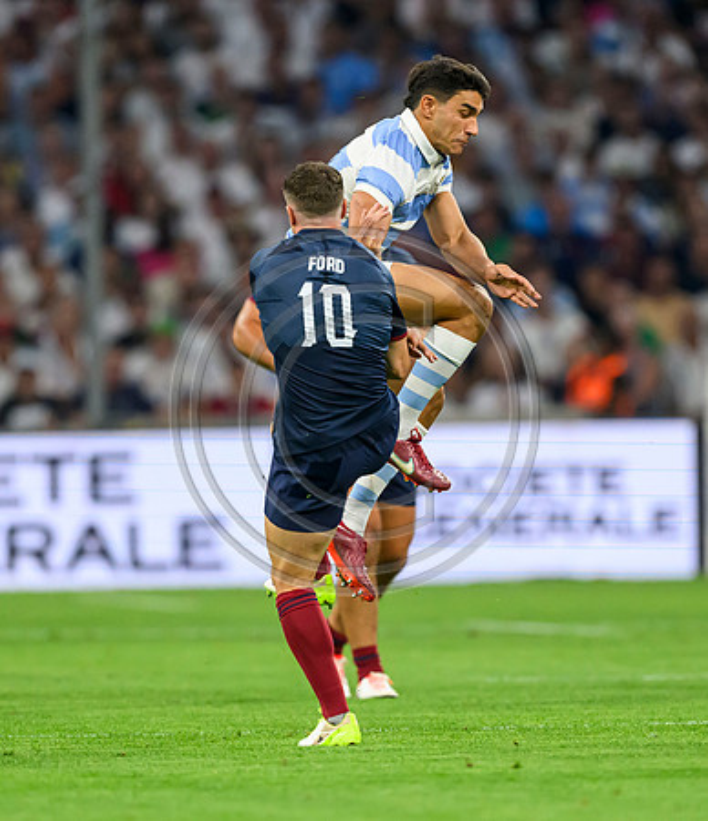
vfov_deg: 2.4
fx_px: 19966
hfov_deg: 2.0
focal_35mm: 797
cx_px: 367
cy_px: 479
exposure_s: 1/2000
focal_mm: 400
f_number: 3.2
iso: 3200
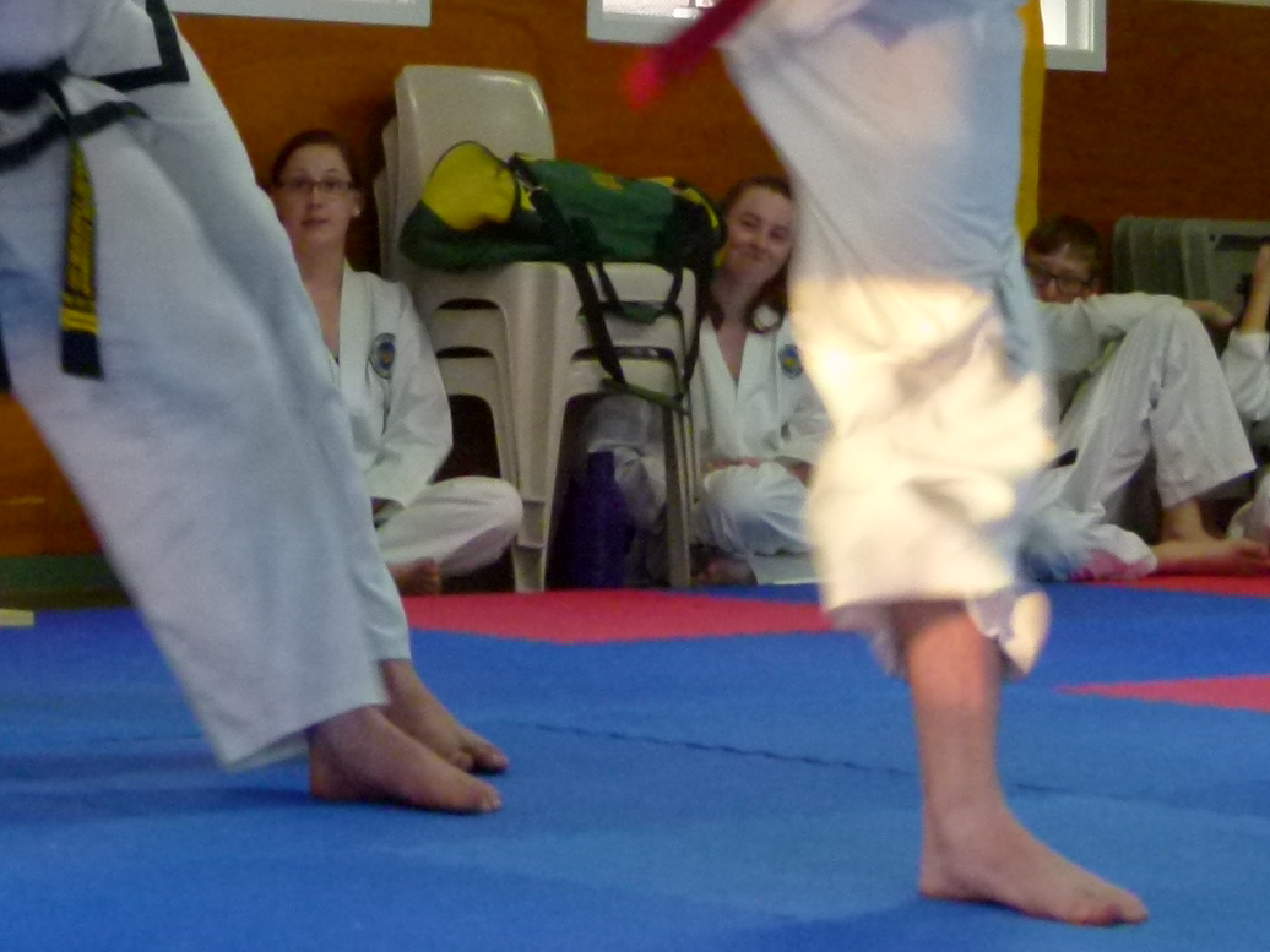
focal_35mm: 126
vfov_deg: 11.6
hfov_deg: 15.6
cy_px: -67
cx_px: 569
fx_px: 4623
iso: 400
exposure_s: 1/40
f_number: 3.2
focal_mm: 9.2
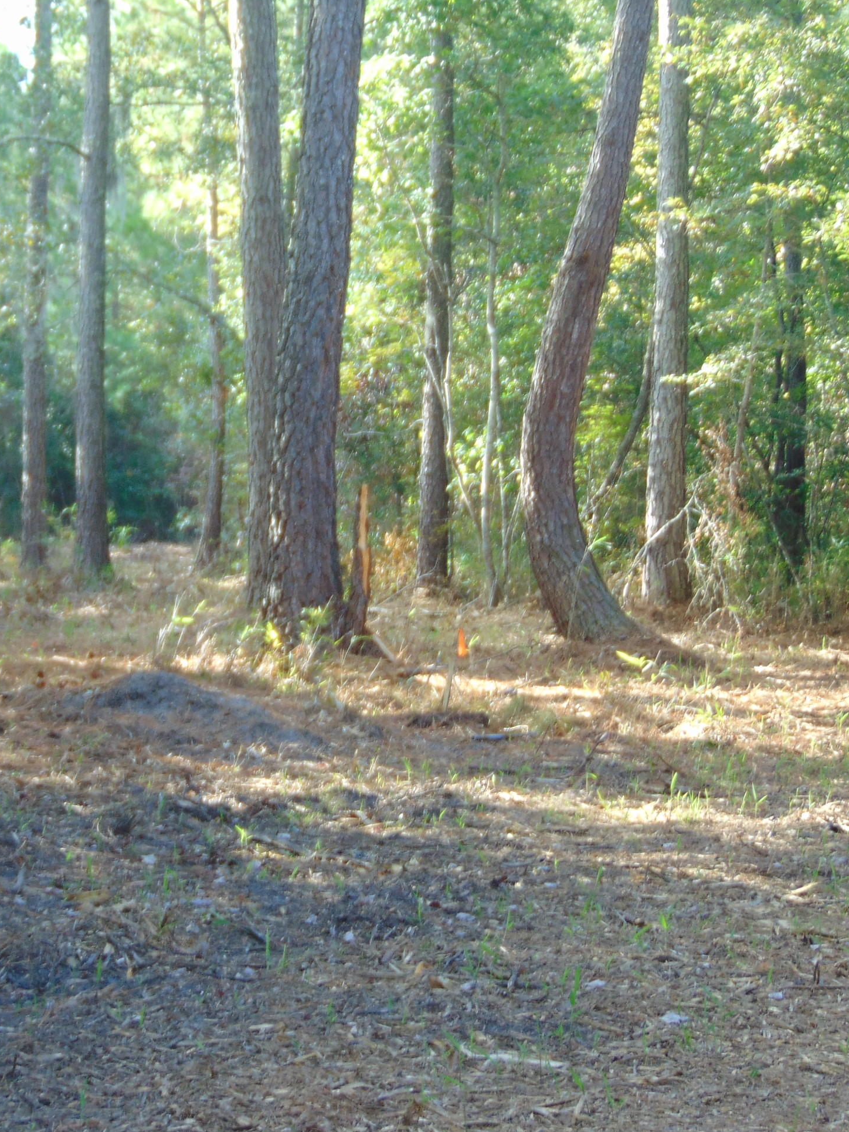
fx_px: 4742
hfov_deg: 10.2
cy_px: 565
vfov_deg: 13.6
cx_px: 359
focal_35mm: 145
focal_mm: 19.4
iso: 80
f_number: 3.9
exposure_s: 1/40
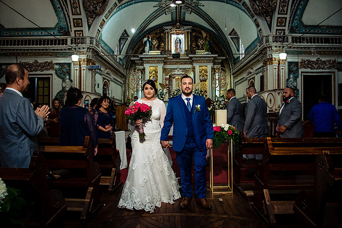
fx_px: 245
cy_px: 114
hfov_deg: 69.8
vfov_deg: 49.9
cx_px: 171
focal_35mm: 26
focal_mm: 24
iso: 2000
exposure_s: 1/100
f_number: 6.3
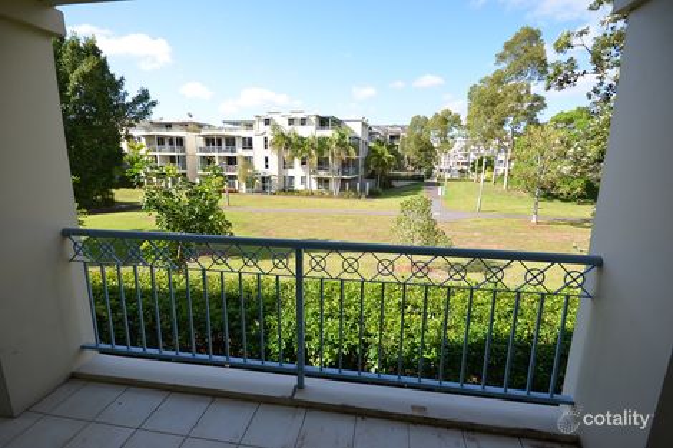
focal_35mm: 17
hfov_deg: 92.5
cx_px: 336
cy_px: 224
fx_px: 322
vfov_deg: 69.6
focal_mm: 11.5
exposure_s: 1/250
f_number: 8
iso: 200
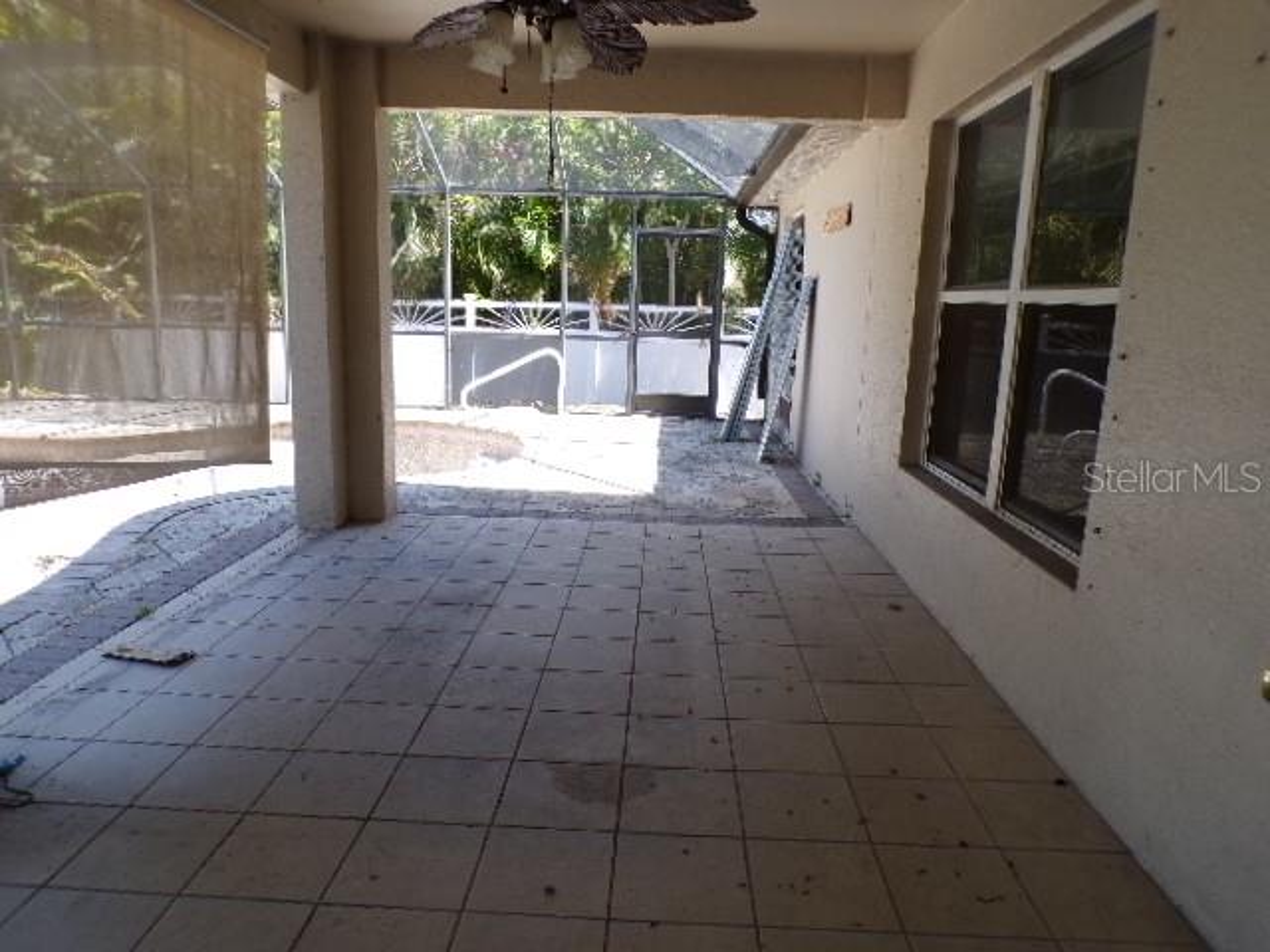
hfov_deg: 71.6
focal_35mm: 24
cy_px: 476
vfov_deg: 56.8
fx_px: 881
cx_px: 635
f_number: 4.4
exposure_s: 1/90
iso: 100
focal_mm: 4.3
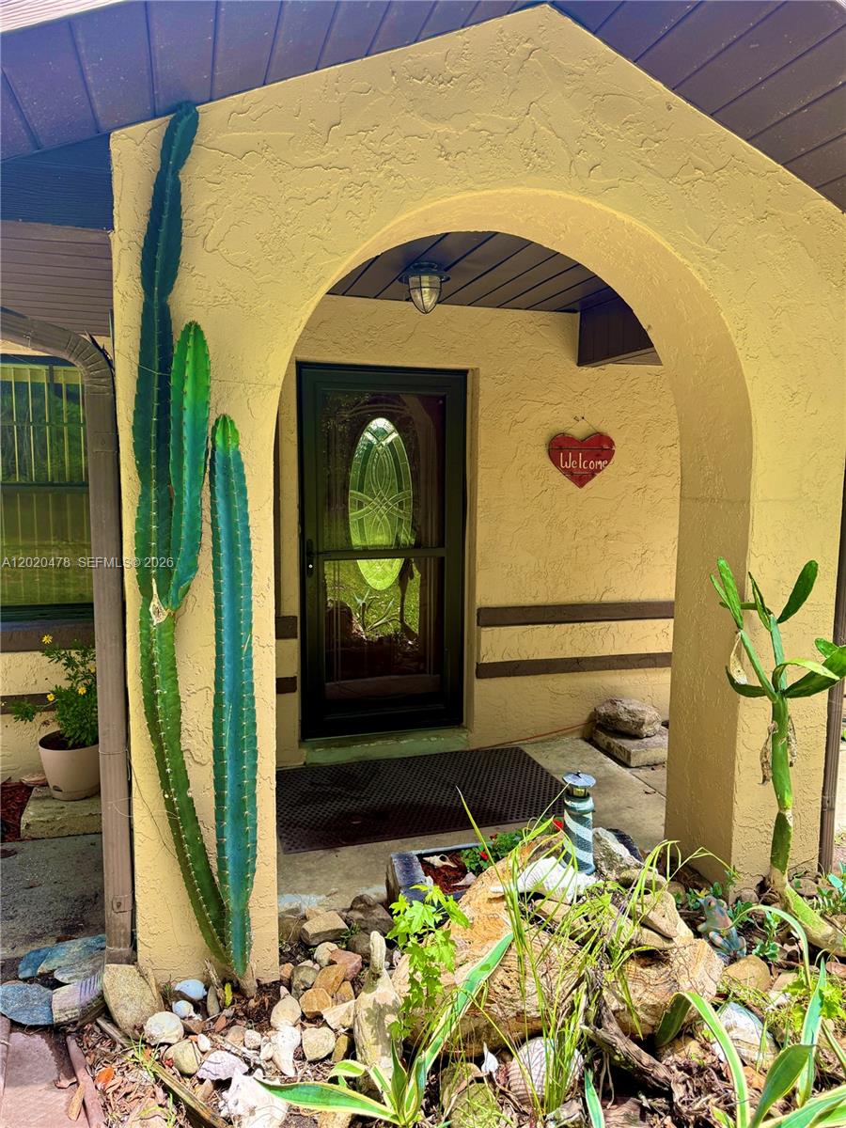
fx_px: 782
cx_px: 423
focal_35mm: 24
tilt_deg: -7.3
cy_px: 564
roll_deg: +0.4
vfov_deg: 71.6
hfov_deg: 56.8
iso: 100
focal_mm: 6.76
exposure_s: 1/735
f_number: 1.78
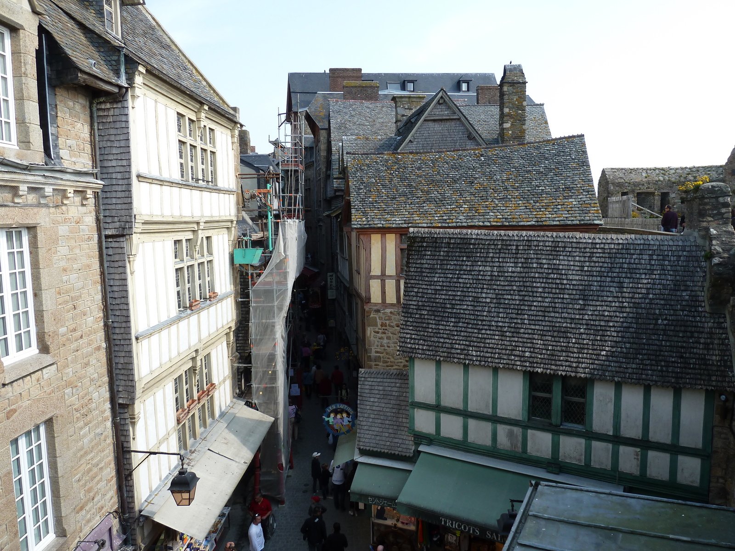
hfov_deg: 69.4
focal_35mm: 25
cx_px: 368
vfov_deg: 54.9
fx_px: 531
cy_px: 276
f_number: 4
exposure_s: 1/250
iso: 80
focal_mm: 4.1
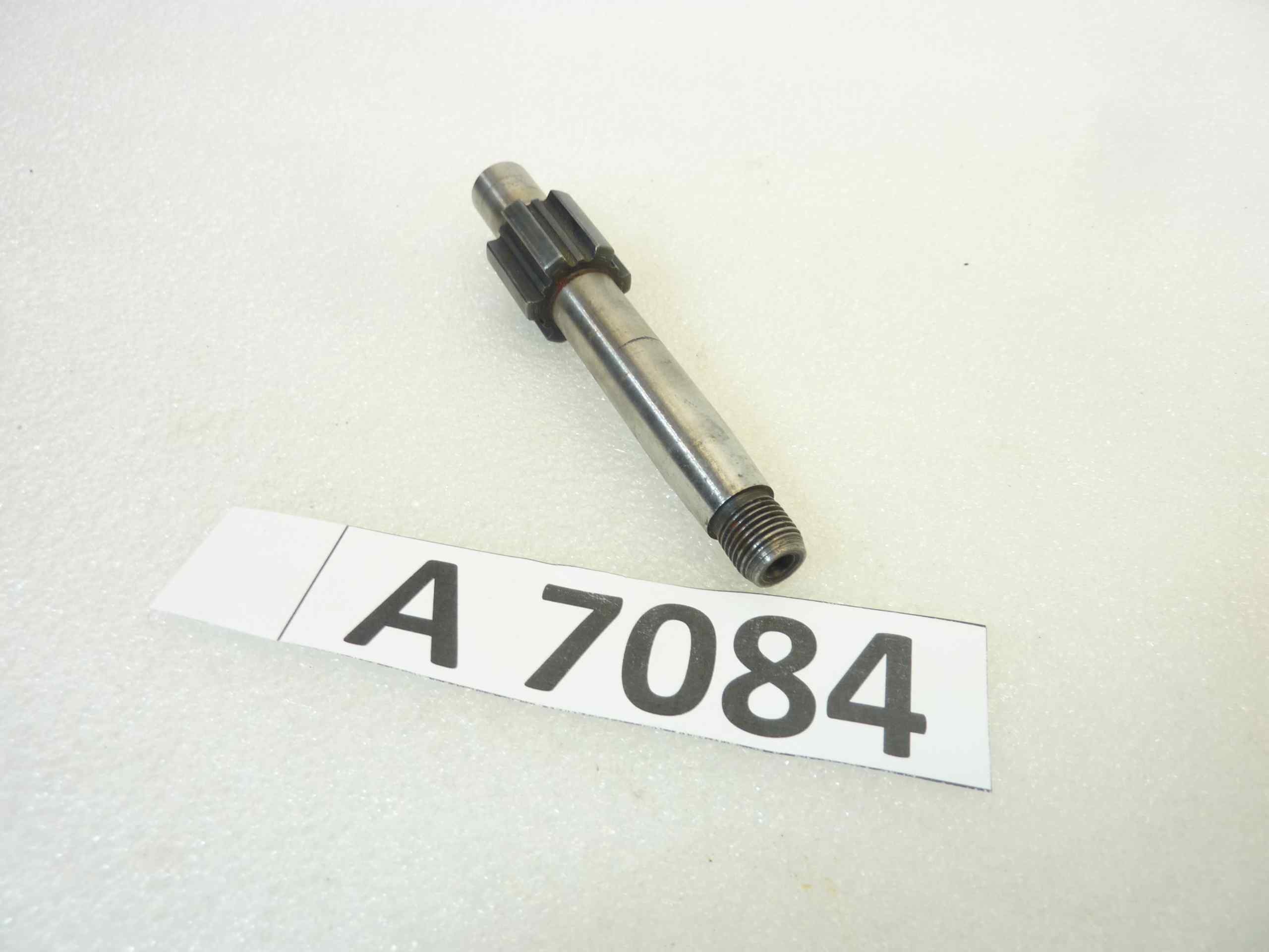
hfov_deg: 69.4
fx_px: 916
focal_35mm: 25
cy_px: 476
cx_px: 634
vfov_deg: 54.9
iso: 80
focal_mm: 4.1
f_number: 3.3
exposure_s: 1/25
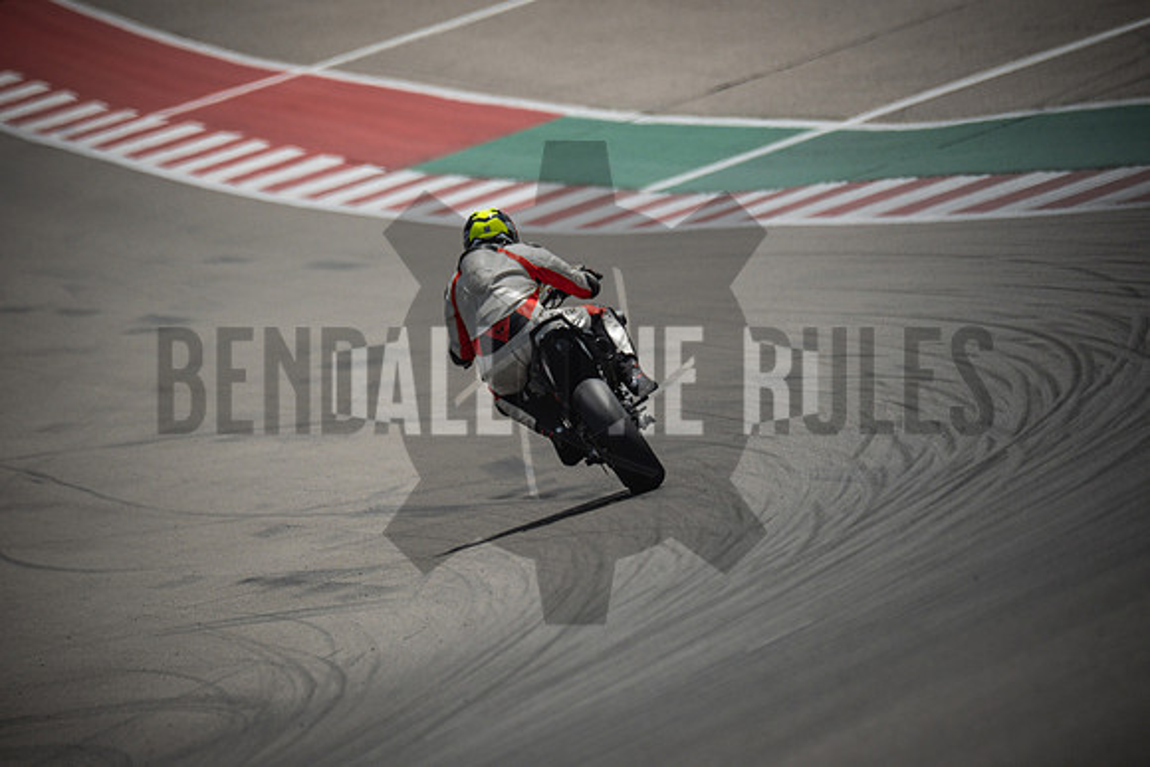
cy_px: 384
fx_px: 19170
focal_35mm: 600
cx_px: 575
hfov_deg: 3.4
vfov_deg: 2.3
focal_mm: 400
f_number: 5.6
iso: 640
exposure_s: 1/3200
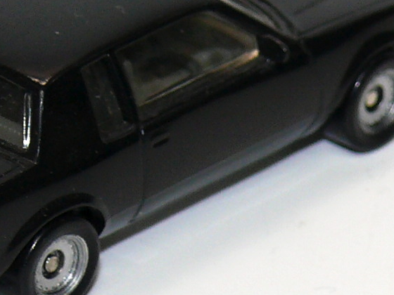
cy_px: 72
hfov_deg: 4.8
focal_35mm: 417
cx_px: 111
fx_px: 4746
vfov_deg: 3.6
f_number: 4
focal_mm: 17.4
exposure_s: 1/30
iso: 100
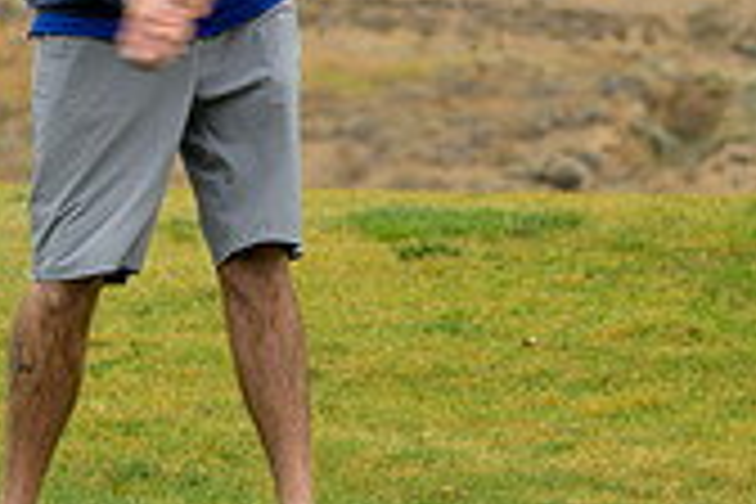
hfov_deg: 8.2
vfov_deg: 5.4
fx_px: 5292
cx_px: 482
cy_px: -128
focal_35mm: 252
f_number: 4
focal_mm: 73
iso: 100
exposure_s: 1/200
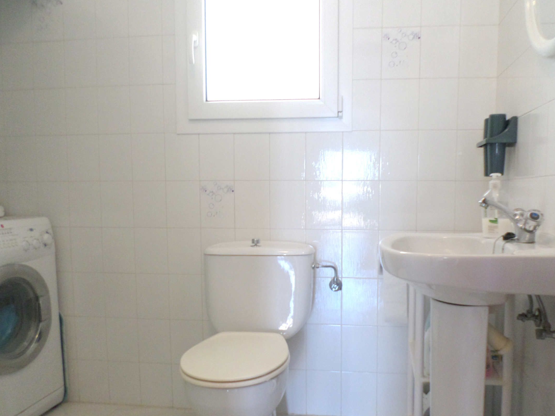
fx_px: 481
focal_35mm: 30
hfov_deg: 59.7
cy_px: 240
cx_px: 318
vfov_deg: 46.6
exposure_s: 1/30
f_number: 2.5
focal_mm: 4.5
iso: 160
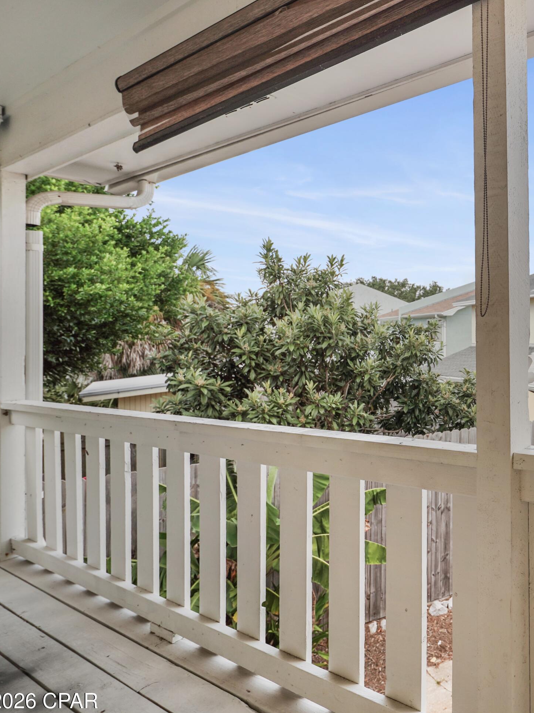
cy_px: 364
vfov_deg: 71.6
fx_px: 494
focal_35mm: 24
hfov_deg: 47.6
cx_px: 528
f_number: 5.6
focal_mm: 16
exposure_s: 1/250
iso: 100
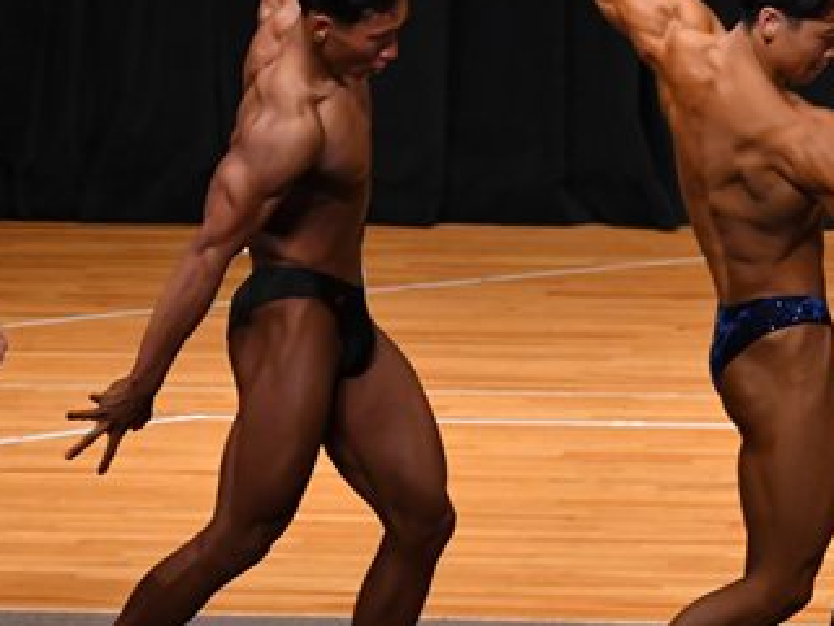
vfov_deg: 3.5
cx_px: -51
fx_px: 10243
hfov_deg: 4.7
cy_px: 179
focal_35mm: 425
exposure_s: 1/400
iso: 4000
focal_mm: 122
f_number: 5.6
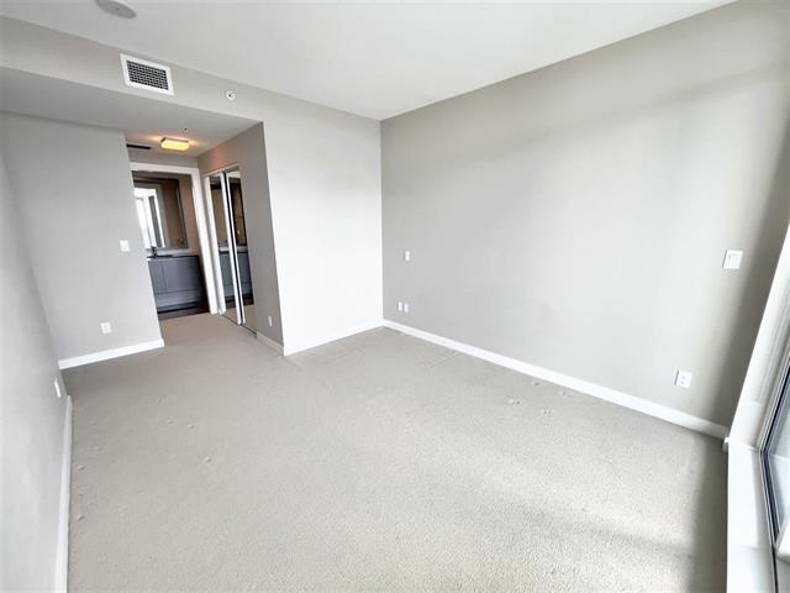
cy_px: 296
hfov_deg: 106.2
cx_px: 395
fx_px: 297
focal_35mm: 13
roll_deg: +0.1
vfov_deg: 89.9
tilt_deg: -13.6
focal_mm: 1.54
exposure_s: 1/120
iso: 100
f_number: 2.4
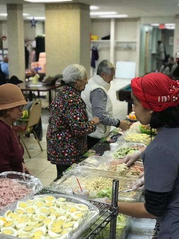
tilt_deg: -11.6
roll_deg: +0.5
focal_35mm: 57
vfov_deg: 33.8
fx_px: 393
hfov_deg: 25.7
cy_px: 120
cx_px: 90
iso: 400
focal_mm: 6.6
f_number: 2.8
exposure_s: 1/60
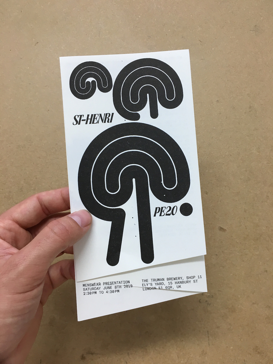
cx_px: 136
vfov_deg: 61.7
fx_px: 305
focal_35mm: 29
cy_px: 182
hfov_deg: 48.2
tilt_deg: -82.6
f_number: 2.2
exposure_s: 1/33
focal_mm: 4.15
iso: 32
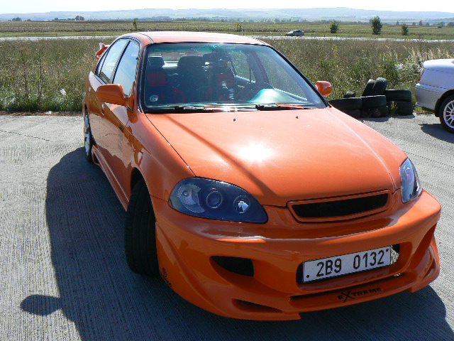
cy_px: 170
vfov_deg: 39.7
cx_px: 227
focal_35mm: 36
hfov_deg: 51.4
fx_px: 472
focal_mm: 6
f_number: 5.6
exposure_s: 1/500
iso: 80
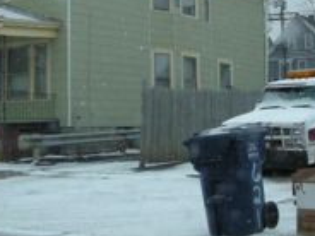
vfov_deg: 19.0
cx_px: 127
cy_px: 14
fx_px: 692
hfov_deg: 25.6
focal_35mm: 76
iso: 400
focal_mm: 5.8
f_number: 7.9
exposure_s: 1/408
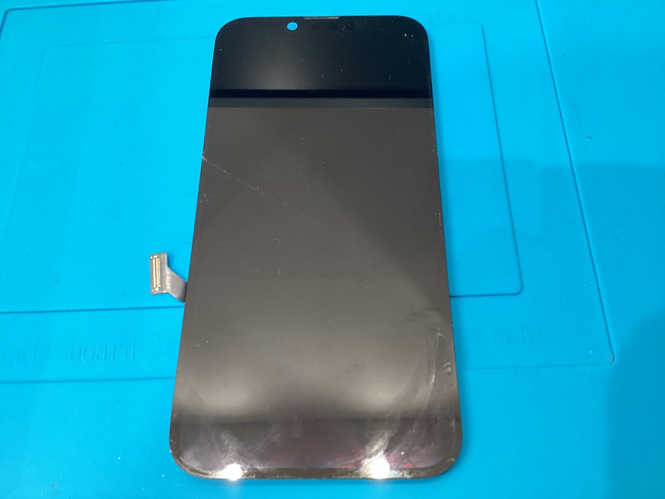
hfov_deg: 58.4
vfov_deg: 45.4
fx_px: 596
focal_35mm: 31
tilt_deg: -64.7
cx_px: 332
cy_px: 250
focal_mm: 3.3
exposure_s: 1/50
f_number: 2.4
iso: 100
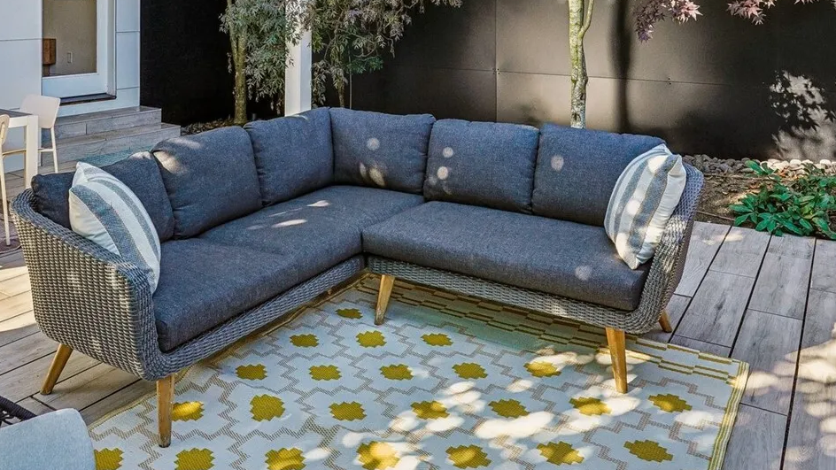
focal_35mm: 32
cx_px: 367
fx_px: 709
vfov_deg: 33.6
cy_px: 2
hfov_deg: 60.8
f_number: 8
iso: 1000
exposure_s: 1/125
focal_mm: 17
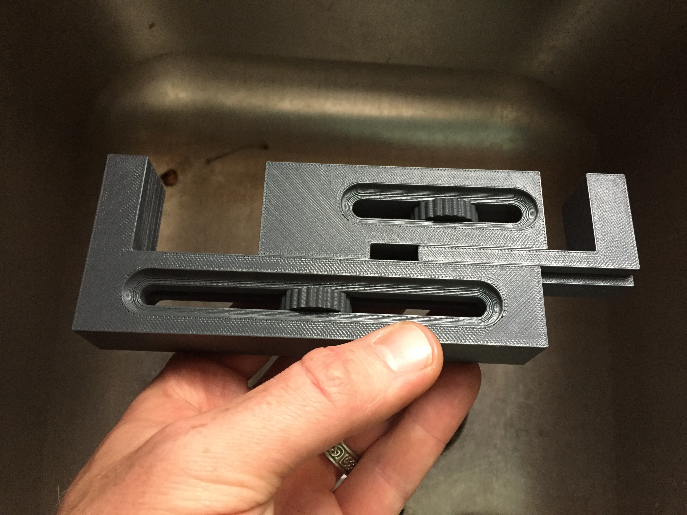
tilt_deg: -79.5
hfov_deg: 61.7
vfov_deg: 48.2
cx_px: 344
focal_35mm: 29
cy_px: 258
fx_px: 576
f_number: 2.2
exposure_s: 1/30
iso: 250
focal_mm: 4.15
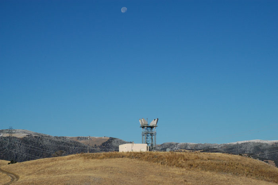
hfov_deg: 23.4
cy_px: 92
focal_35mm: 87
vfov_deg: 15.7
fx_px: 671
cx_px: 139
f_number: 13
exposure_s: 1/640
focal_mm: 58
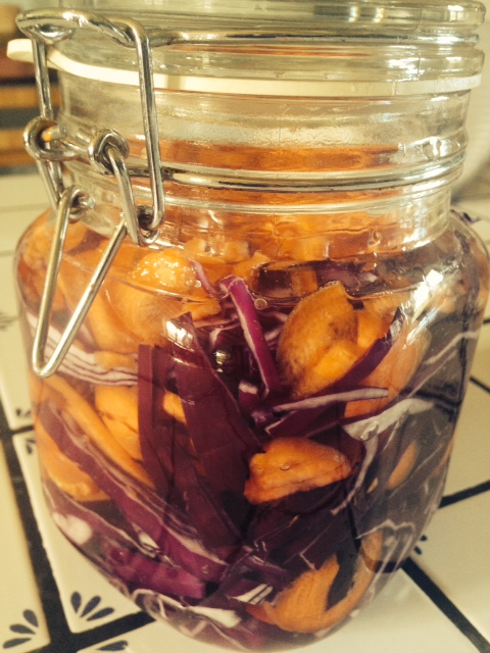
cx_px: 245
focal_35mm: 33
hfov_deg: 42.9
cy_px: 326
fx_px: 623
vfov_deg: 55.4
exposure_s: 1/20
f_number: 2.4
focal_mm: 4.12
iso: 160
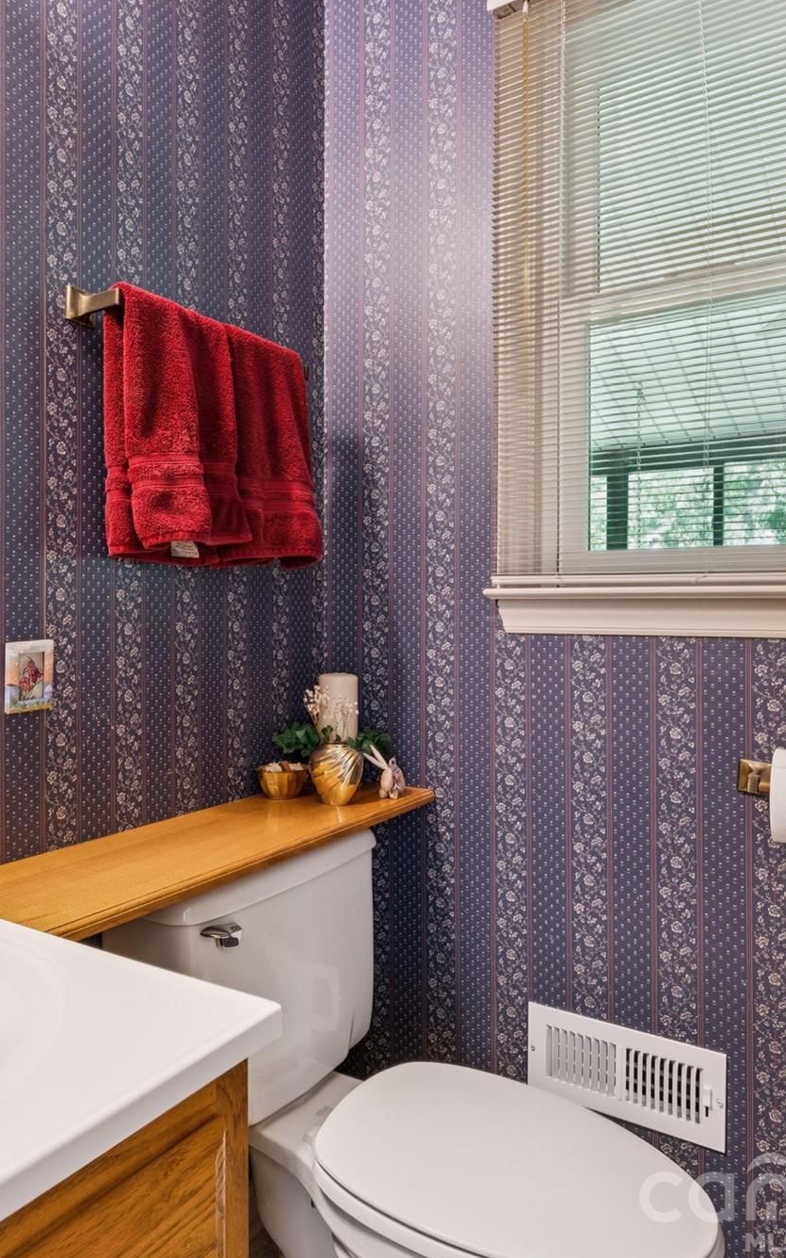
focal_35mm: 26
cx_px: 242
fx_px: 900
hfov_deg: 46.2
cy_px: 626
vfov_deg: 69.9
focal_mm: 16.8
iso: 100
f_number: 13
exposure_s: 6
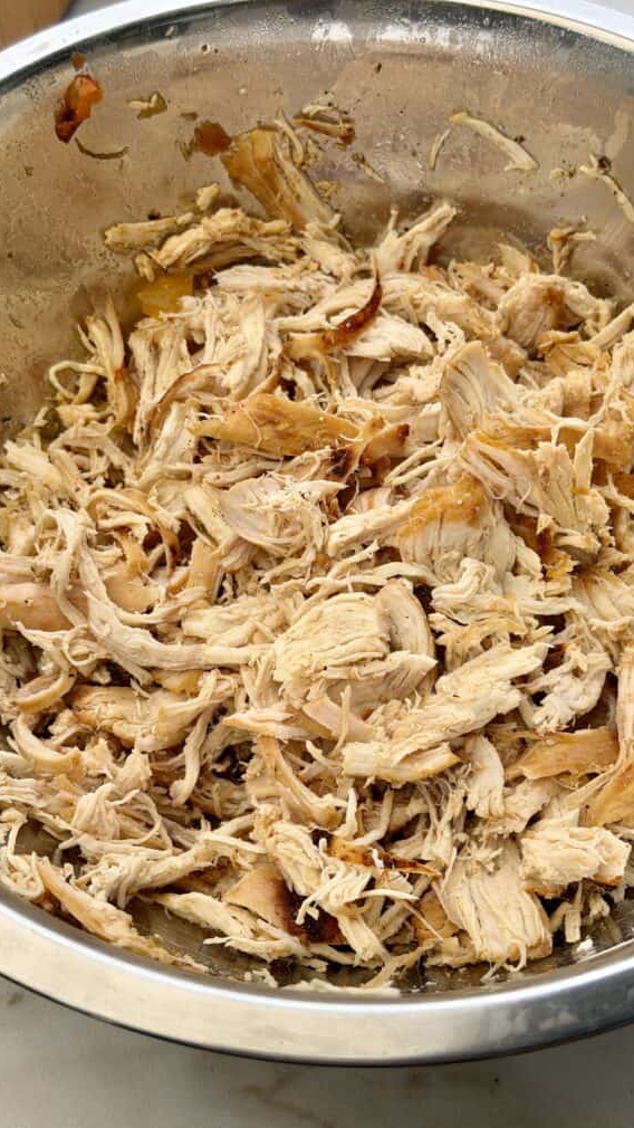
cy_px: 563
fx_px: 1584
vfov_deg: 39.2
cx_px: 355
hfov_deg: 22.6
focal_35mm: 53
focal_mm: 6.76
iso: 64
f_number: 1.78
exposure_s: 1/1041
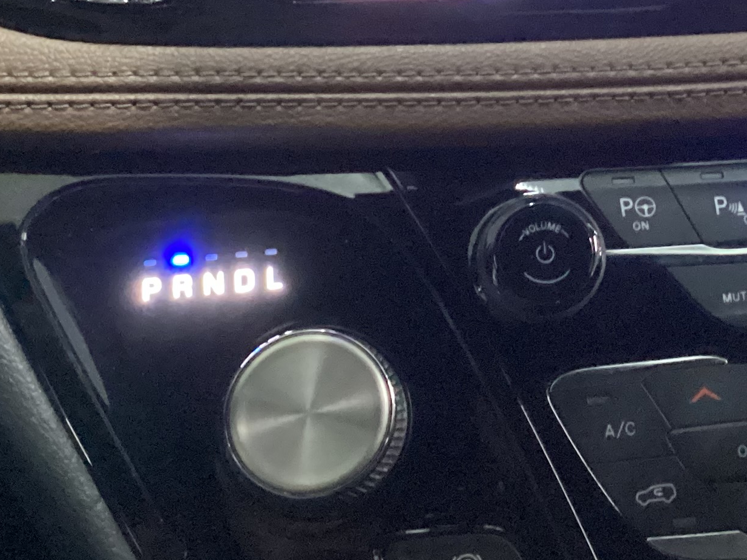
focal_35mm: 82
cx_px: 661
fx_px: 1769
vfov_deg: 17.7
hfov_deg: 23.3
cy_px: 67
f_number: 2.4
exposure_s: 1/30
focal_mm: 3.3
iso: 800
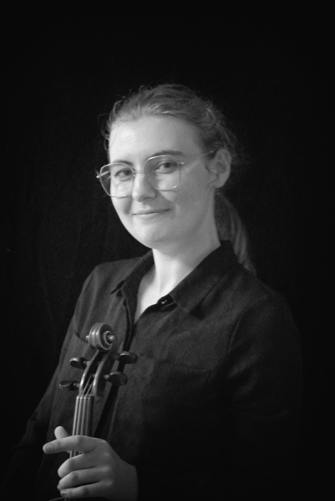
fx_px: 1155
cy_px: 250
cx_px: 168
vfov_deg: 24.4
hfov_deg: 16.5
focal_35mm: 83
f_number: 3.8
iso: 6400
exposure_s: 1/50
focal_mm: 30.9
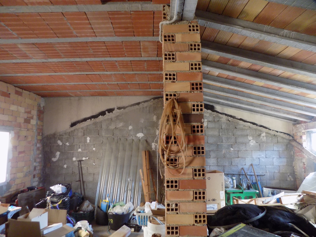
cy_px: 118
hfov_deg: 73.9
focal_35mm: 23
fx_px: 210
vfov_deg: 58.9
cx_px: 158
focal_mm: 4
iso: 280
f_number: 3.1
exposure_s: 1/30
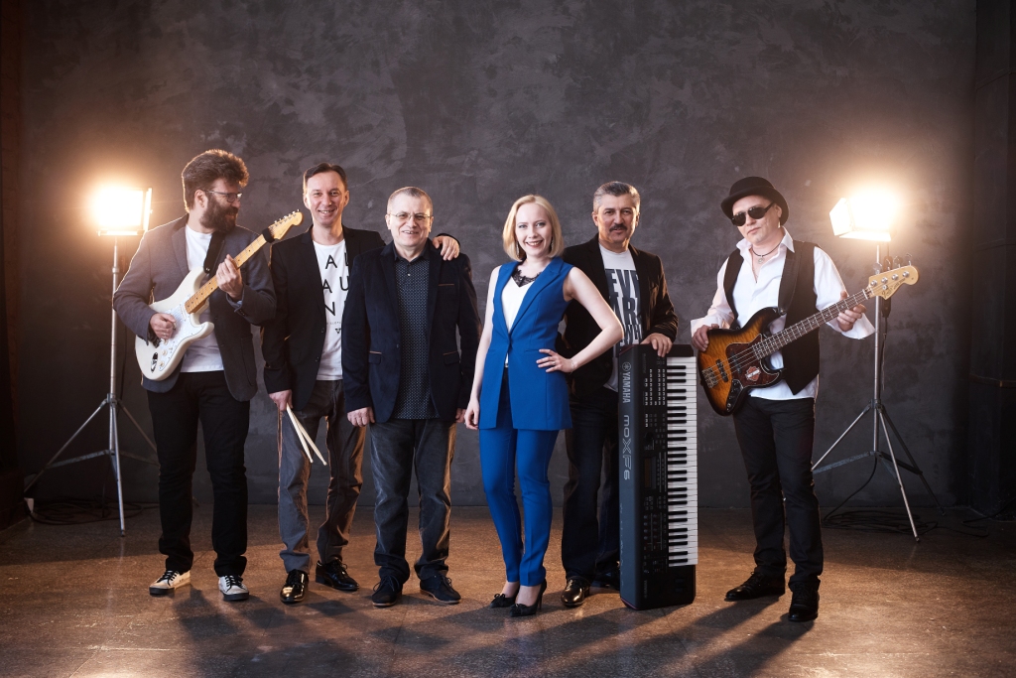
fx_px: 1411
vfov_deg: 27.0
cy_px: 339
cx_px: 508
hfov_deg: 39.6
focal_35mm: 50
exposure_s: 1/160
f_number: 5
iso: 400
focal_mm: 50
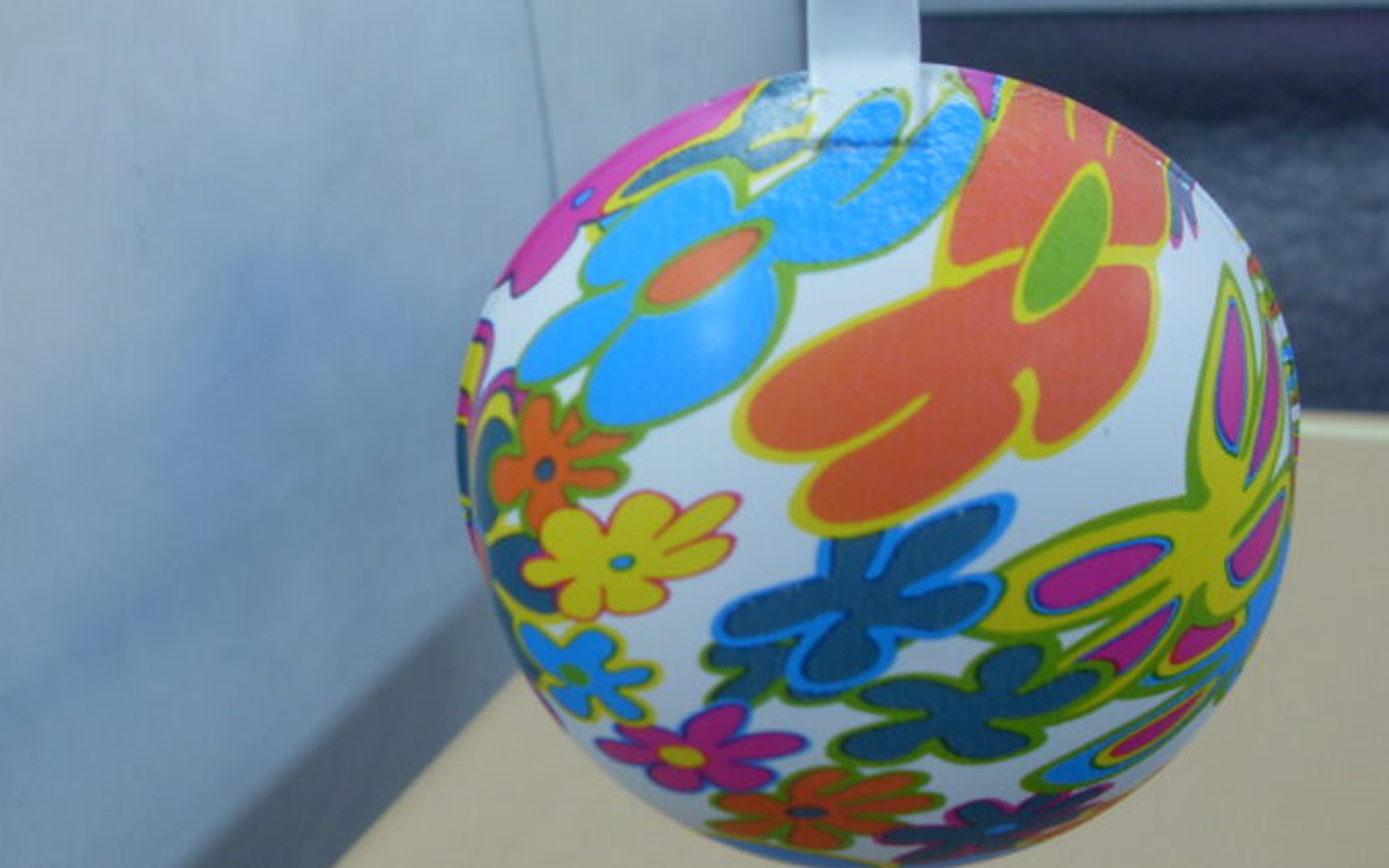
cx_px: 776
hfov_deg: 45.2
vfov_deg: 29.2
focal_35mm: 44
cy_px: 477
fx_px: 1666
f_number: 2.8
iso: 100
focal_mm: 6.3
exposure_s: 1/60
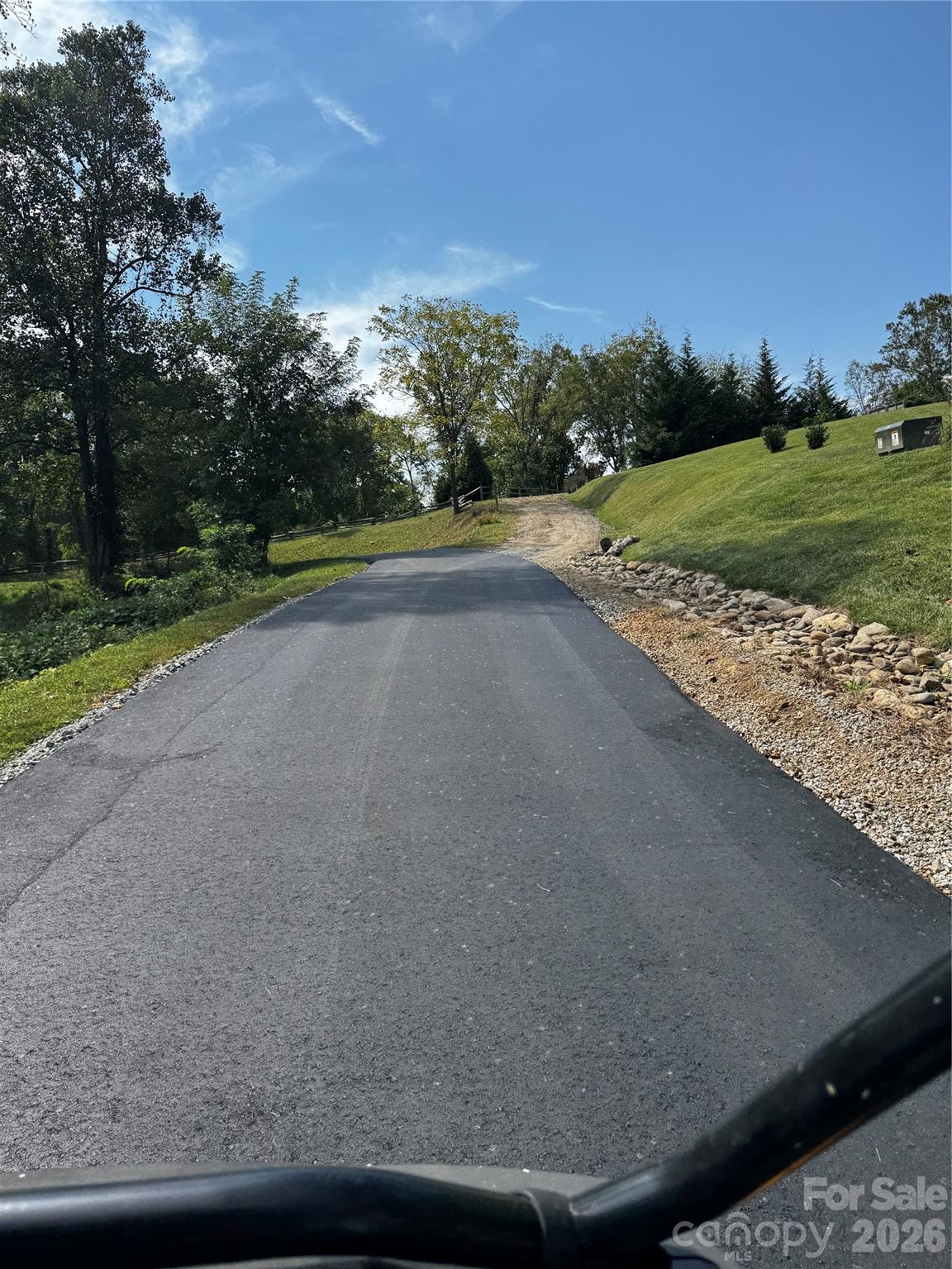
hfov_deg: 56.8
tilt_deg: +1.7
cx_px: 476
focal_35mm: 24
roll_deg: +2.9
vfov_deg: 71.6
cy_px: 634
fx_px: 880
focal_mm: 6.76
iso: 80
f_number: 1.78
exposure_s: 1/3096
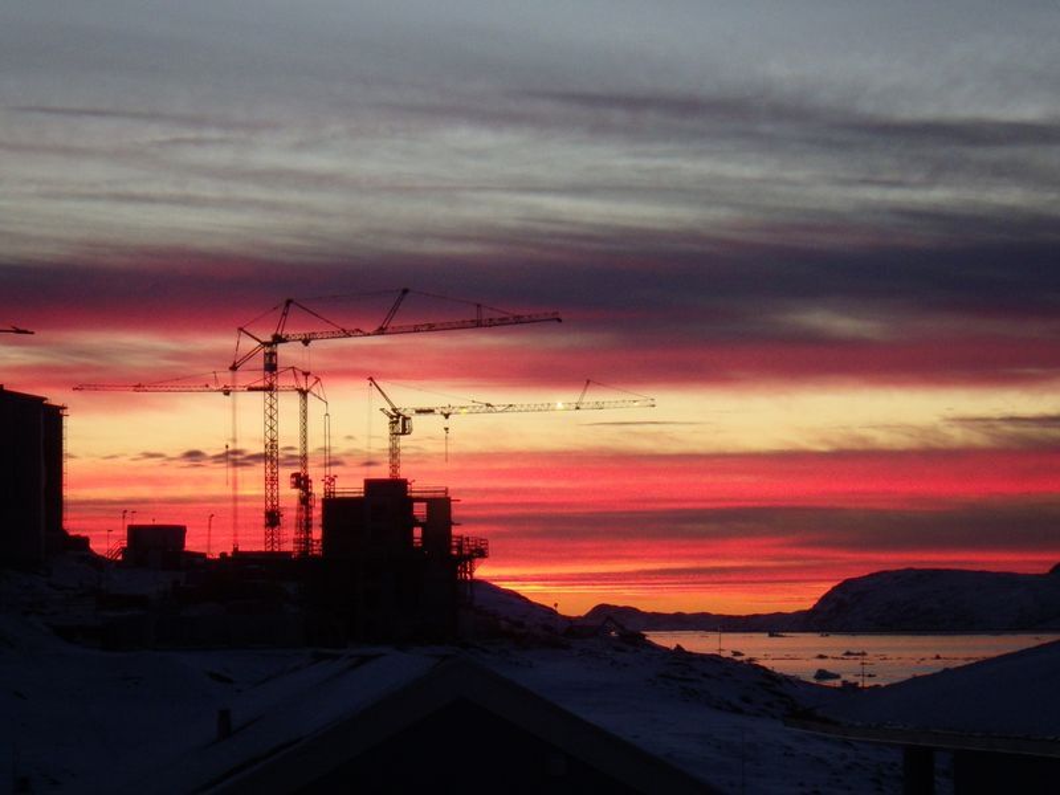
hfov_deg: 14.1
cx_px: 530
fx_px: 4287
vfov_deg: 10.6
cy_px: 398
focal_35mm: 140
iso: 500
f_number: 5.5
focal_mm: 25
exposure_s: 1/125
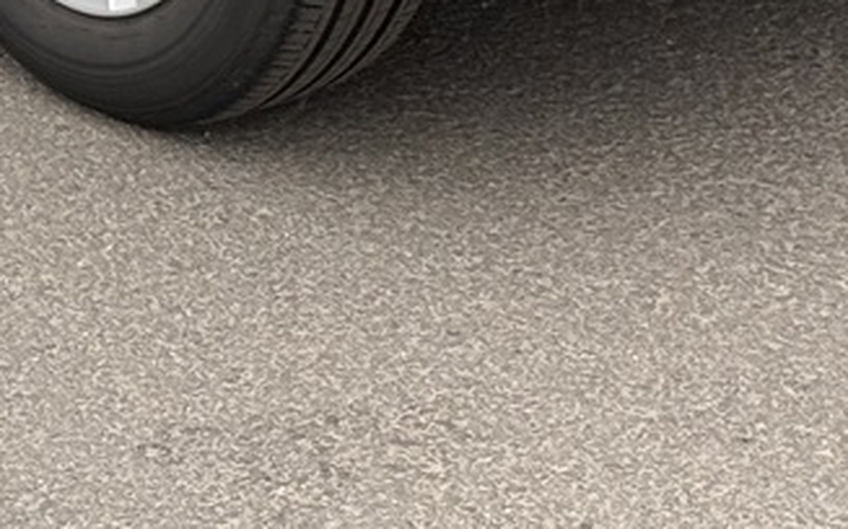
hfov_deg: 9.3
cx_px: 96
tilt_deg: -10.7
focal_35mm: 224
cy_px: -788
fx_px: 5174
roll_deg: -0.5
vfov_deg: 5.6
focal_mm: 6.76
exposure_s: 1/506
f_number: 1.78
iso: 100
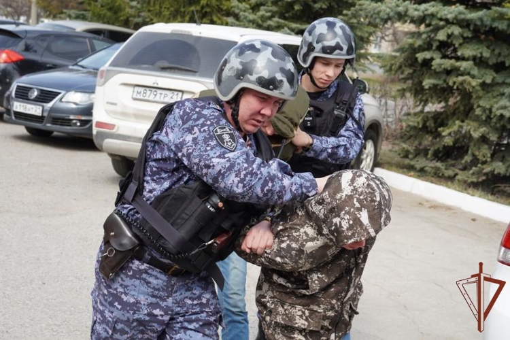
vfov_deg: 22.1
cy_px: 170
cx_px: 255
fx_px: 871
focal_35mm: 62
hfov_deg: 32.6
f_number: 5.6
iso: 100
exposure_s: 1/200
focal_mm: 41
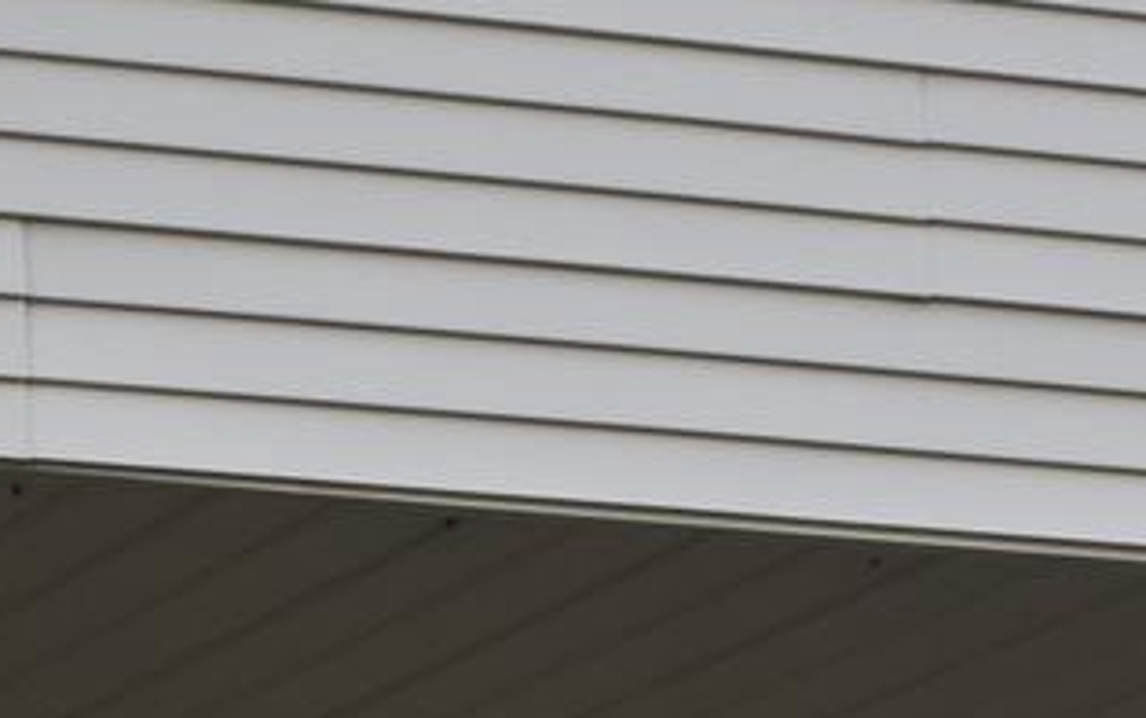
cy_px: 1705
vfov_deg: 5.3
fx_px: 7500
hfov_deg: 8.7
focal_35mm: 240
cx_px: 271
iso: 220
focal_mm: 24
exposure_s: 1/250
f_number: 5.6
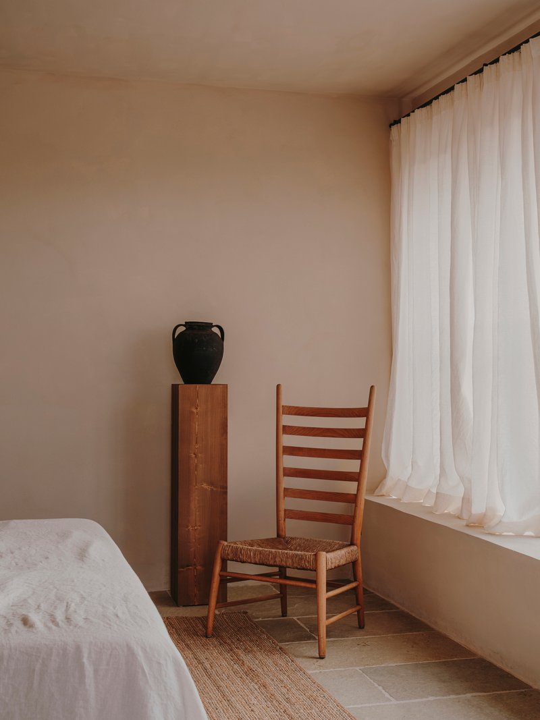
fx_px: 978
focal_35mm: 47
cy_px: 360
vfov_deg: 40.4
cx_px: 270
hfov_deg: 30.9
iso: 200
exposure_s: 1/1.25
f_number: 16
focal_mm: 59.6
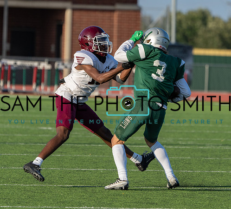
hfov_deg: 3.5
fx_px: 3822
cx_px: 150
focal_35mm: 531
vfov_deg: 3.1
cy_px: 106
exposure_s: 1/1250
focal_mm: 300
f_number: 5.6
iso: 320
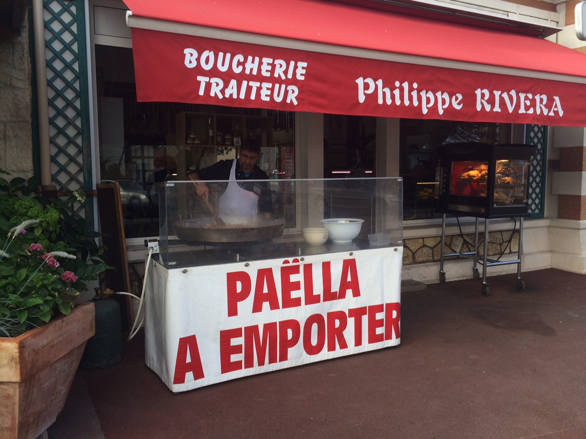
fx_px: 491
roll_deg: -0.2
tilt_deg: -4.2
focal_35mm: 29
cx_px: 293
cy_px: 220
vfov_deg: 48.2
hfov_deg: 61.7
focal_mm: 4.15
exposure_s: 1/406
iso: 32
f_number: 2.2
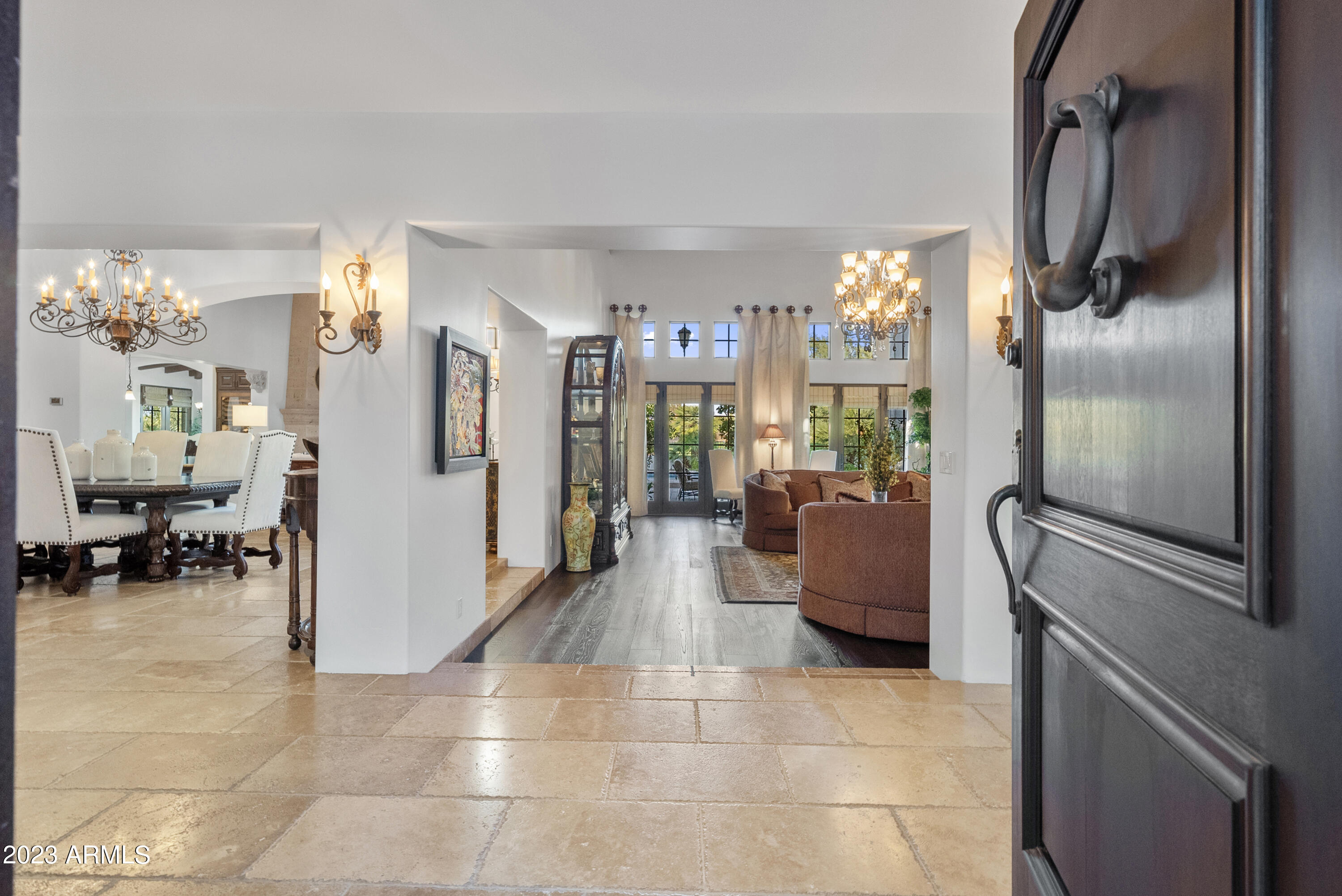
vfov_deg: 70.5
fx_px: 634
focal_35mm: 17
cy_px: 448
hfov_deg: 93.3
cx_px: 671
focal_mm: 17
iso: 2500
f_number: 8
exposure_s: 1/20
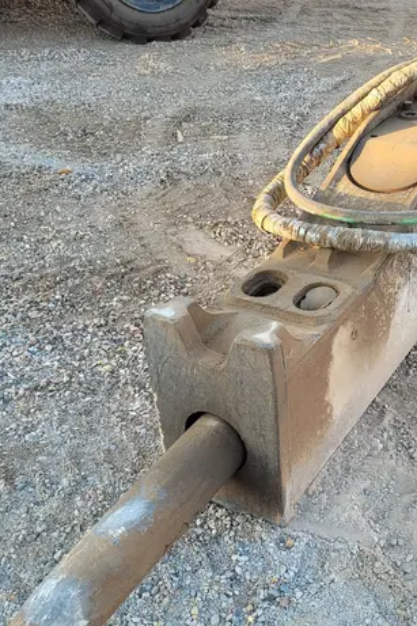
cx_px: 330
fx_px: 748
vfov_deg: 45.2
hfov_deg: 30.5
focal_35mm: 43
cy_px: 370
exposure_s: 1/120
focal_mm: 5.4
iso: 50
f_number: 1.8
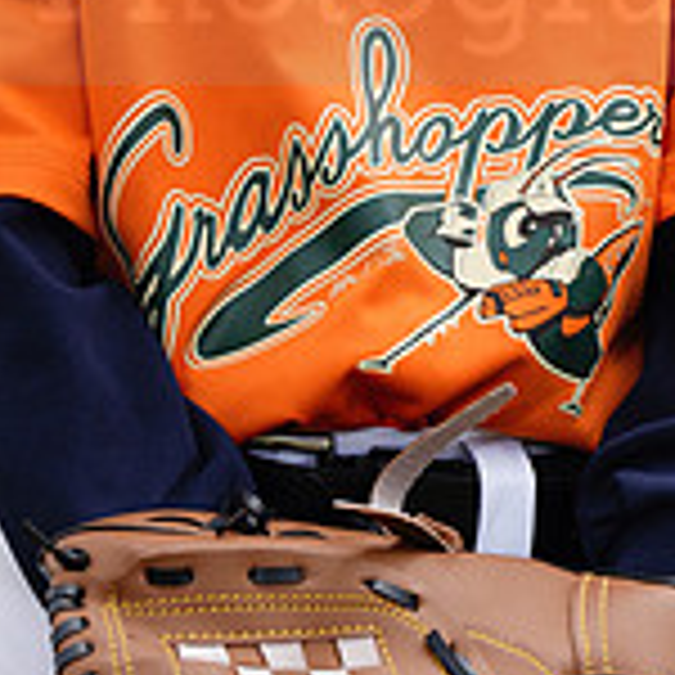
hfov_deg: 3.2
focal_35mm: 552
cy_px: -58
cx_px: 362
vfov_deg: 3.2
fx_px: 12178
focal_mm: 168
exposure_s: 1/250
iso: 50
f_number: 5.6
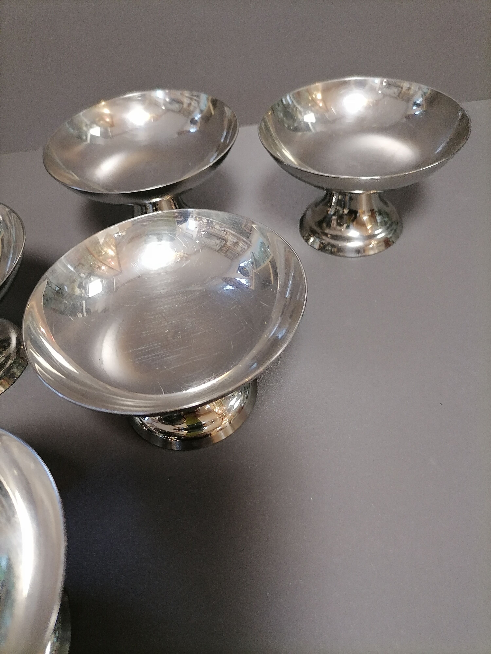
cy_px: 327
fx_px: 492
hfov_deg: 53.1
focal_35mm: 26
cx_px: 246
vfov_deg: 67.3
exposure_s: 1/33.3
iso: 400
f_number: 1.8
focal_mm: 5.4
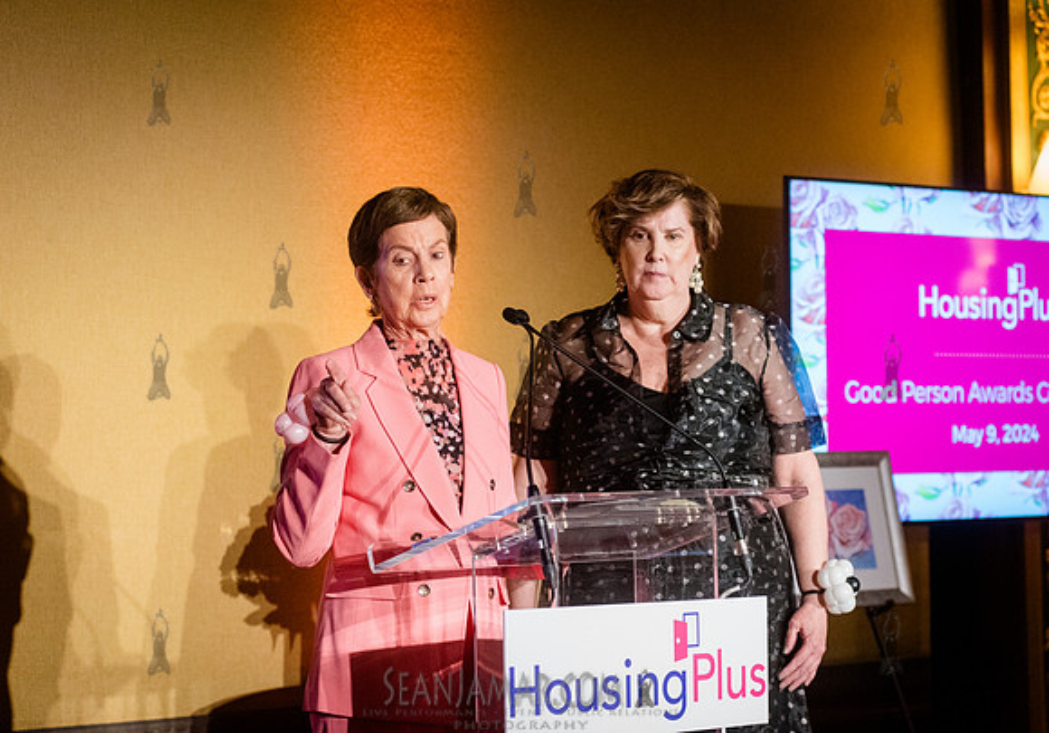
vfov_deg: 15.9
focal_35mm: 89
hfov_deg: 22.6
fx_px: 2628
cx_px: 495
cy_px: 338
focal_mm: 80
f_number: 4
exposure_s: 1/200
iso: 6400
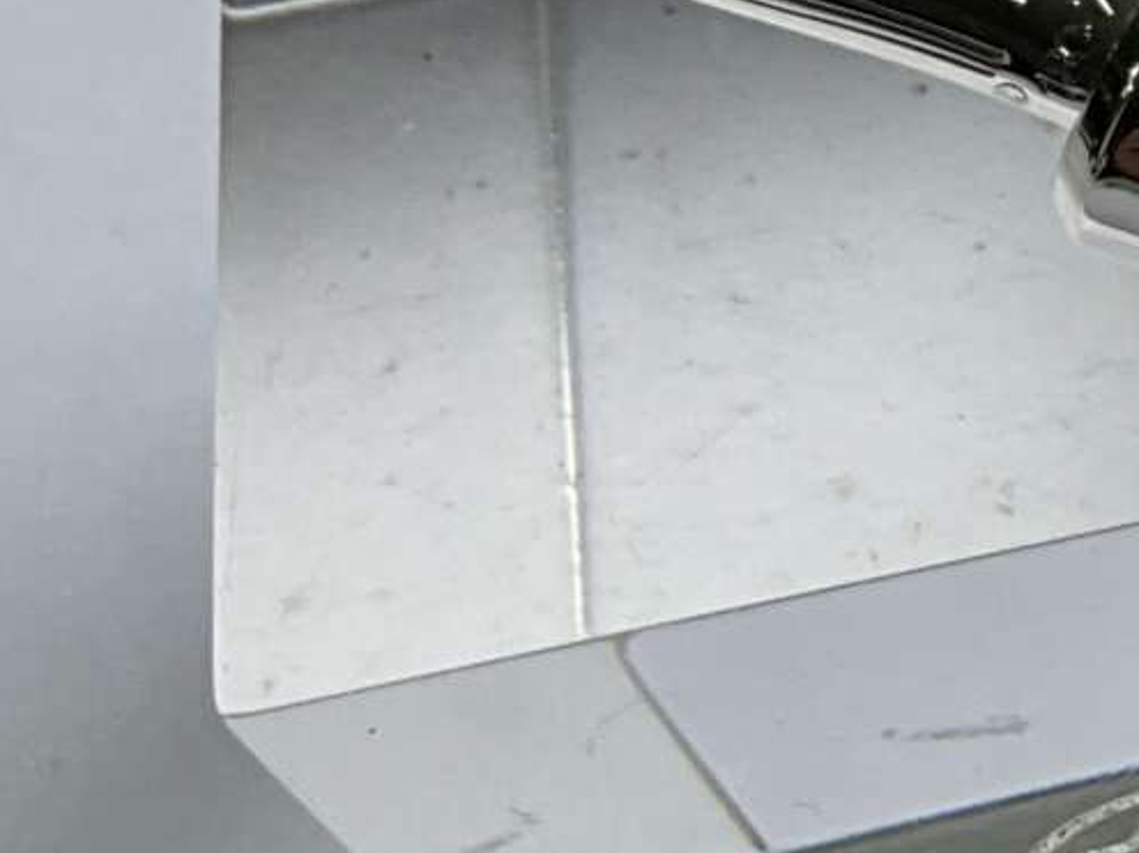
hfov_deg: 11.2
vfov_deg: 9.9
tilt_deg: -59.8
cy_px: 320
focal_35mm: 150
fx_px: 4934
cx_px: 2630
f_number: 1.8
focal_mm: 3
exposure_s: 1/136
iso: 16
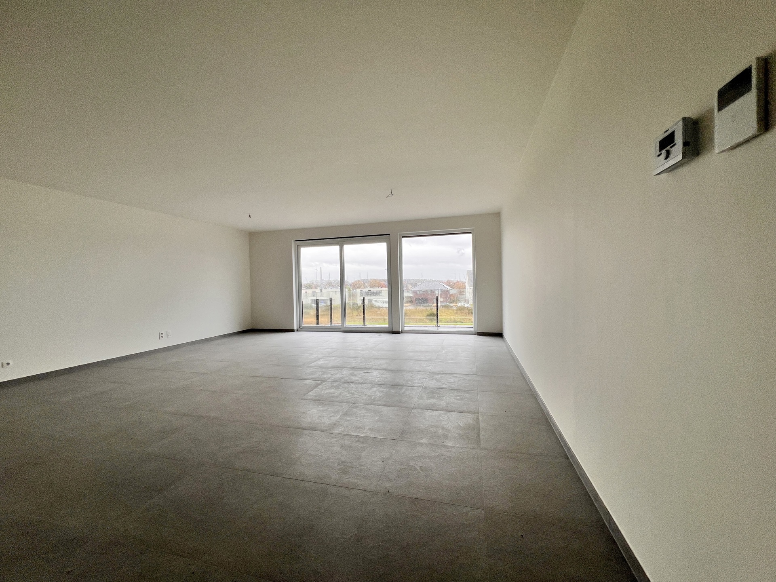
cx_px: 388
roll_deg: +0.9
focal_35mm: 13
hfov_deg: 106.2
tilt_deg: -2.4
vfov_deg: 89.9
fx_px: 291
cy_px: 291
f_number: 1.8
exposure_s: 1/99
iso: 64
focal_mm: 1.57
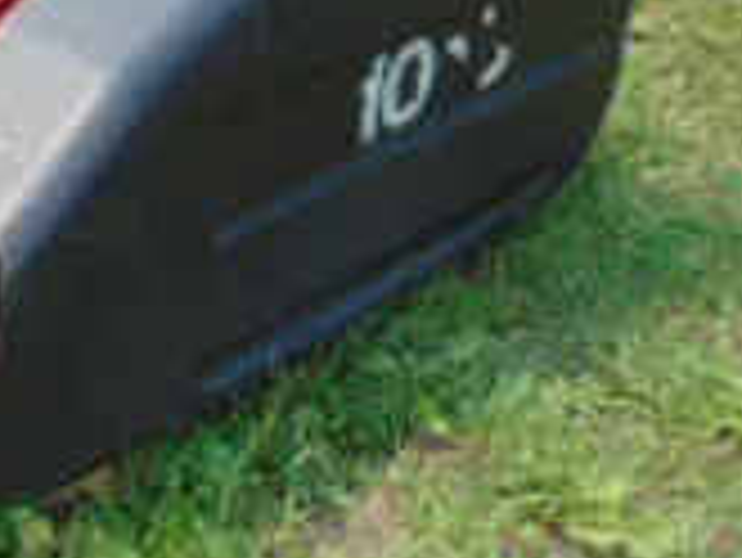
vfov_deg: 15.2
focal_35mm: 97
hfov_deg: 17.6
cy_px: 162
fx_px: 2081
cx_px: -445
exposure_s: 1/640
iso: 80
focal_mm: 4.5
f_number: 3
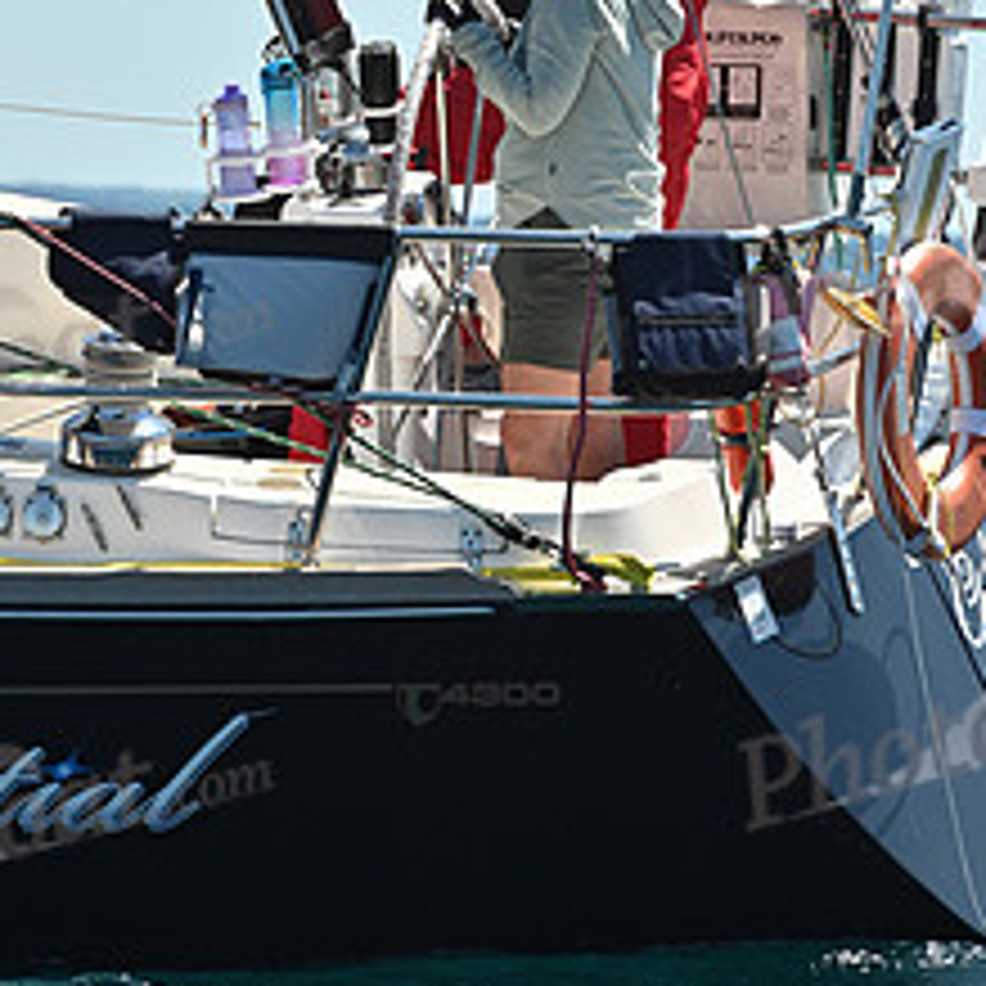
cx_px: 507
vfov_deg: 3.9
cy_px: 86
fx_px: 14502
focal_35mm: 450
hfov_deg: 3.9
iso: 320
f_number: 8
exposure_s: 1/1000
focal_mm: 200
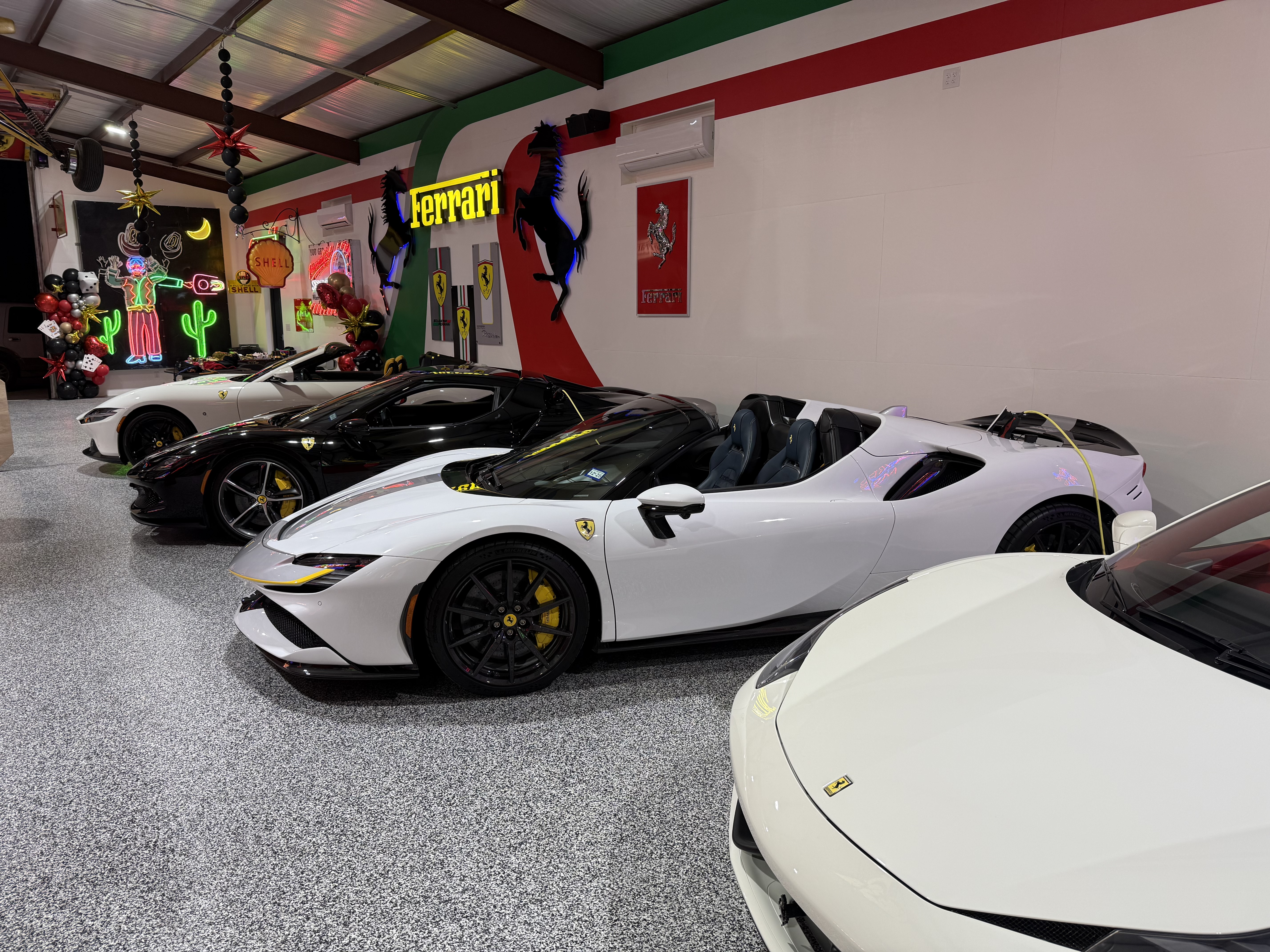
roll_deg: -0.5
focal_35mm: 24
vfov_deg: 56.8
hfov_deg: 71.6
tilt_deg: -9.7
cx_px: 635
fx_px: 881
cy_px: 476
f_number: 1.78
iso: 80
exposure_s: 1/120
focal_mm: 6.76
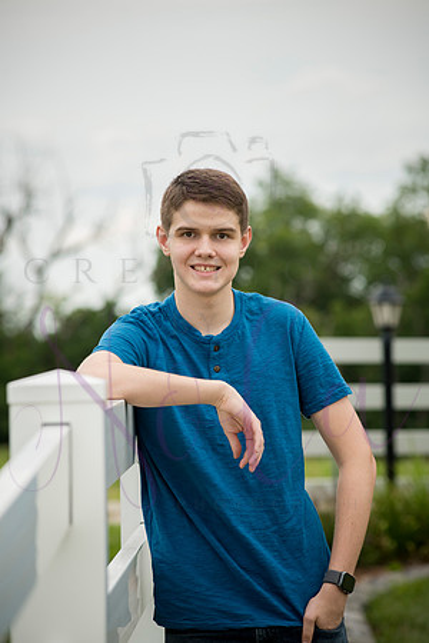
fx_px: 2770
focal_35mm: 155
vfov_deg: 13.2
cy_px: 322
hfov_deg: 8.9
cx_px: 214
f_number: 5.6
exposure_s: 1/640
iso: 640
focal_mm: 155
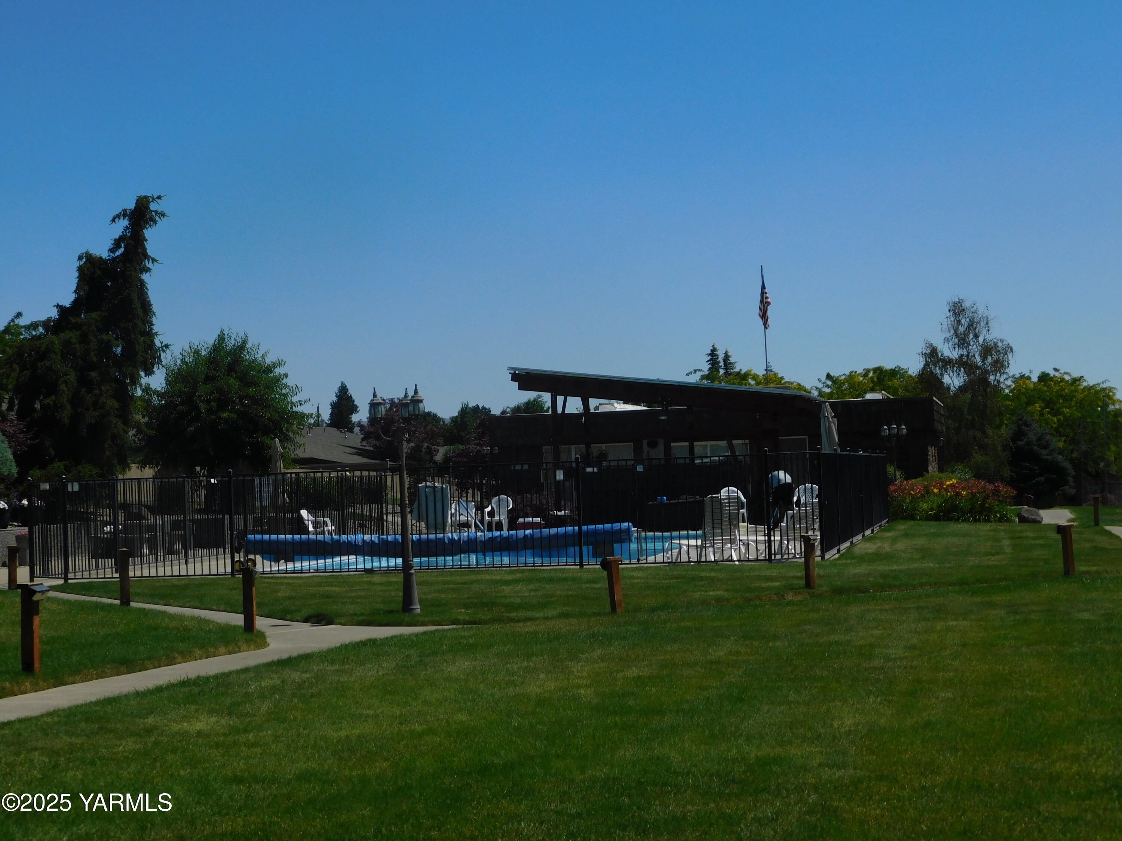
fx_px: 1912
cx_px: 561
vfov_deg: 24.8
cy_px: 420
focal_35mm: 59
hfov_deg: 32.7
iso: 125
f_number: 8
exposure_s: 1/640
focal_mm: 10.4
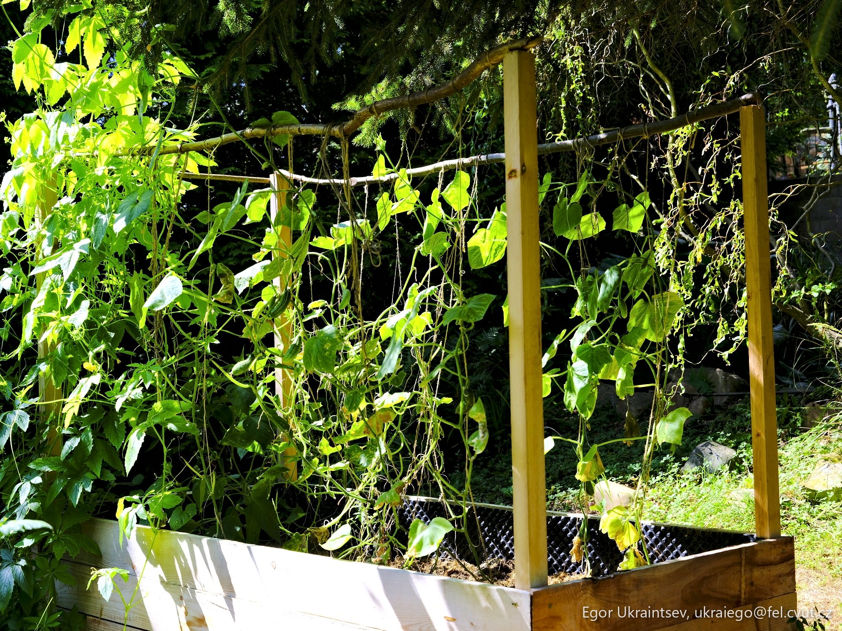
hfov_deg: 34.9
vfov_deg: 26.6
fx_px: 1338
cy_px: 316
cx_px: 421
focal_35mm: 55
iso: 100
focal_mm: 70
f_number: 8
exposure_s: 1/42
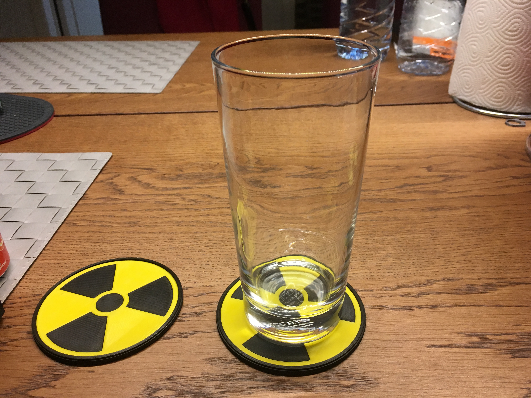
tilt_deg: -32.3
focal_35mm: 29
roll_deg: +1.9
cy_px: 199
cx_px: 266
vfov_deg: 48.2
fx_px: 445
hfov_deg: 61.7
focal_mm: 4.15
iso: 50
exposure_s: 1/33
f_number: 2.2
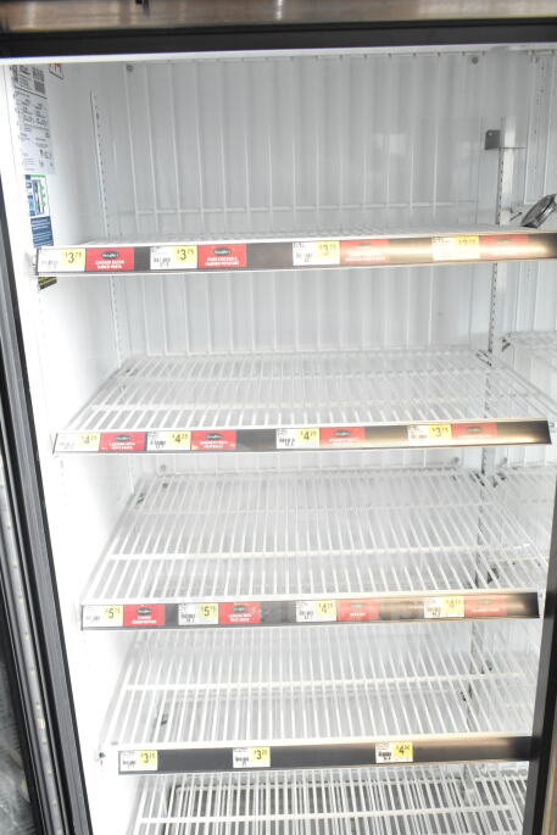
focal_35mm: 36
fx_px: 835
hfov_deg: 36.9
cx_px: 294
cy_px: 536
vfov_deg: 52.4
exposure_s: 1/60
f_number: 4
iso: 1600
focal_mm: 18
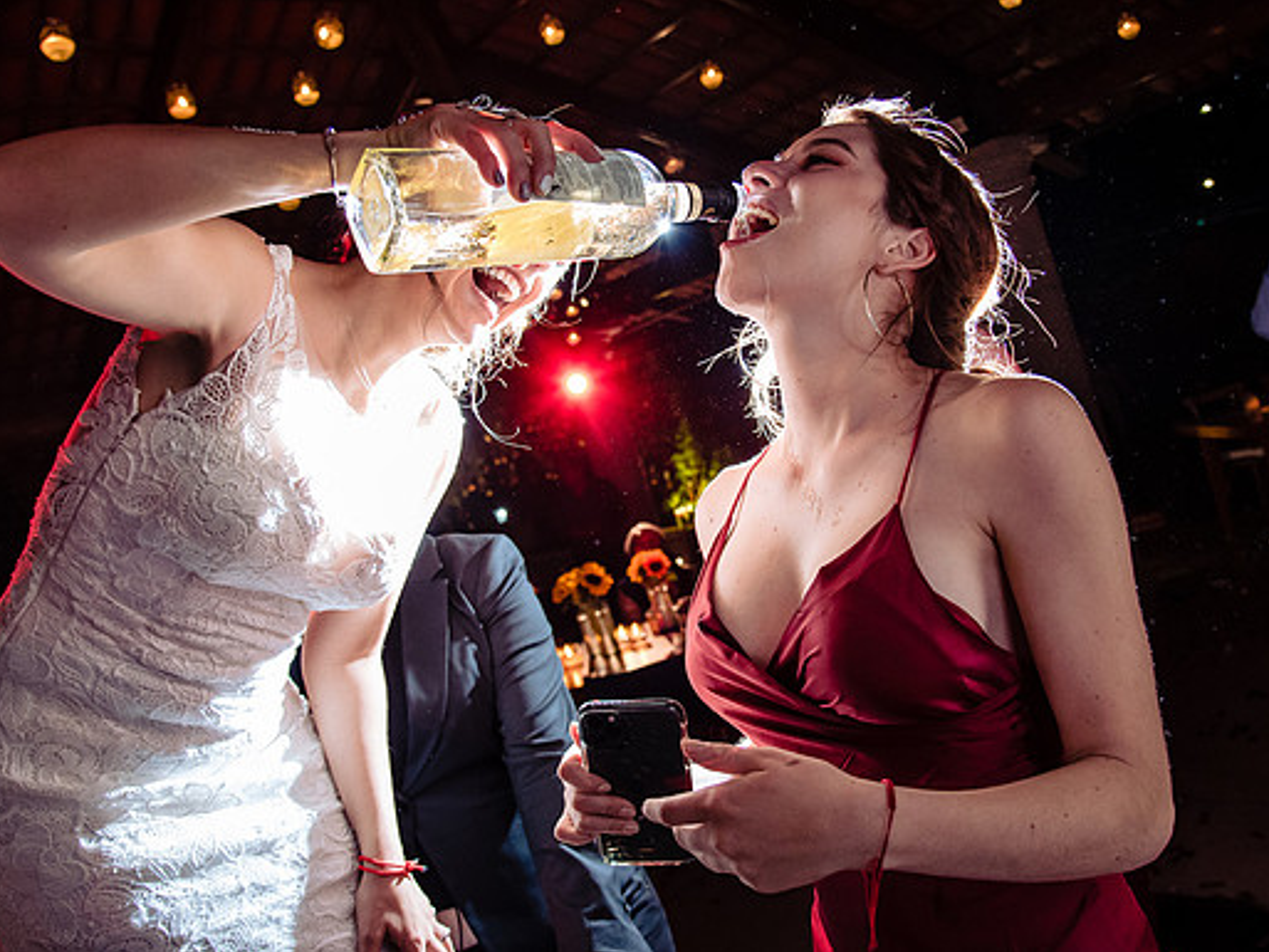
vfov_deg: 46.7
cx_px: 674
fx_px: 1100
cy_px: 428
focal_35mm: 30
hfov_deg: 59.9
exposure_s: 1/125
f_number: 5
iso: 2000
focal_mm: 24
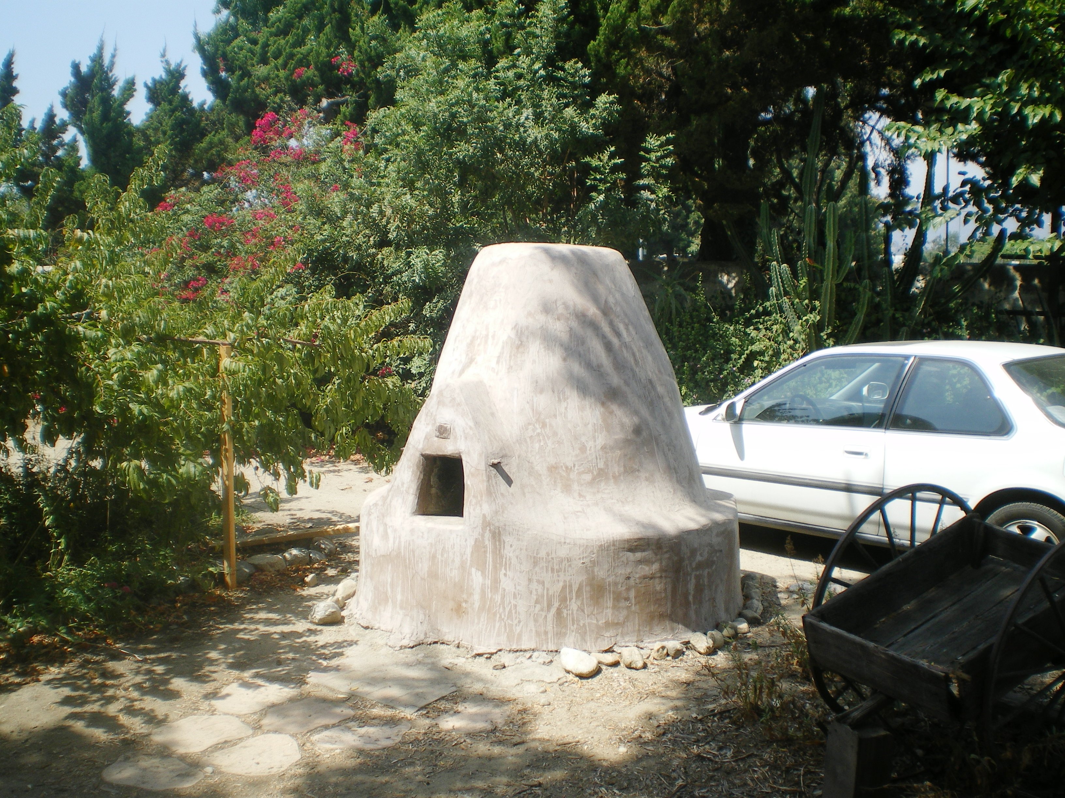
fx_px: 1108
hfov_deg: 51.4
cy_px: 399
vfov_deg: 39.7
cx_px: 532
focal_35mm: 36
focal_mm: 6.3
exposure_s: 1/250
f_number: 4.6
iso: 50
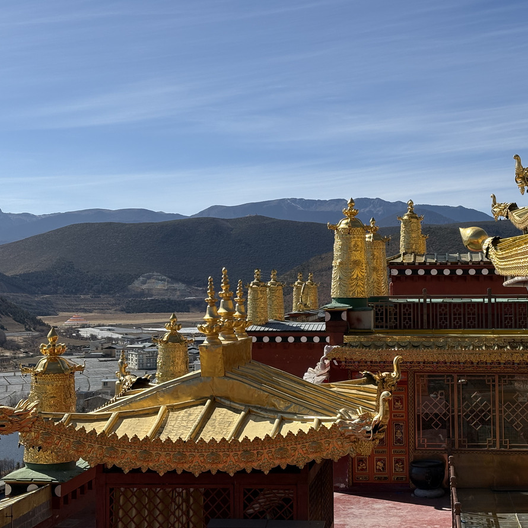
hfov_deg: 27.7
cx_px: 318
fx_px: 1070
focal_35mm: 62
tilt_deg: +1.5
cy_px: 264
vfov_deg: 27.7
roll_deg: +0.2
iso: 32
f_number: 1.6
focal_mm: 5.96
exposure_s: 1/4065
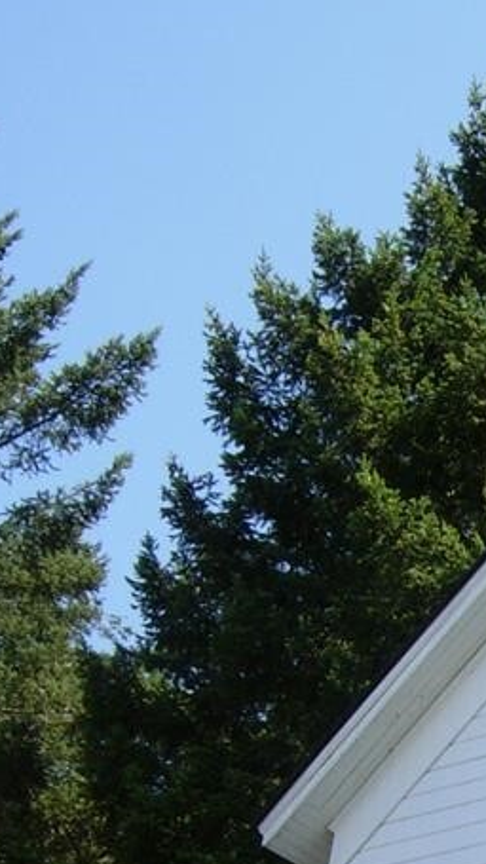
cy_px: 976
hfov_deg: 9.3
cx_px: 902
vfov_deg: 16.7
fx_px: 2840
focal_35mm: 124
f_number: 5.4
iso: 50
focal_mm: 7.5
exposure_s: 1/197
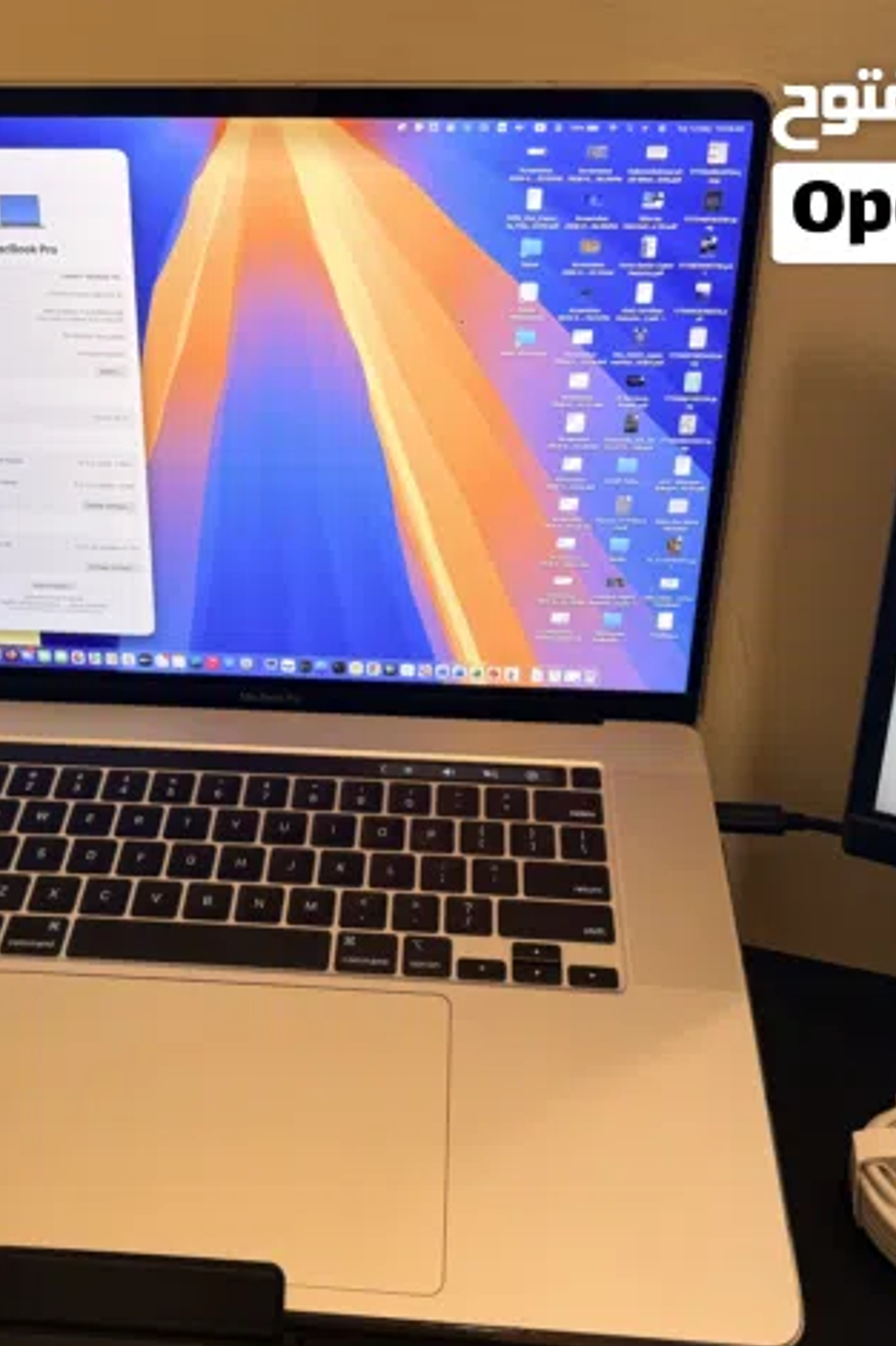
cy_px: 676
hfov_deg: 38.6
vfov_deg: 55.8
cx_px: 341
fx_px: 1270
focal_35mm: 34
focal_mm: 6.76
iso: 160
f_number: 1.78
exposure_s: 1/121
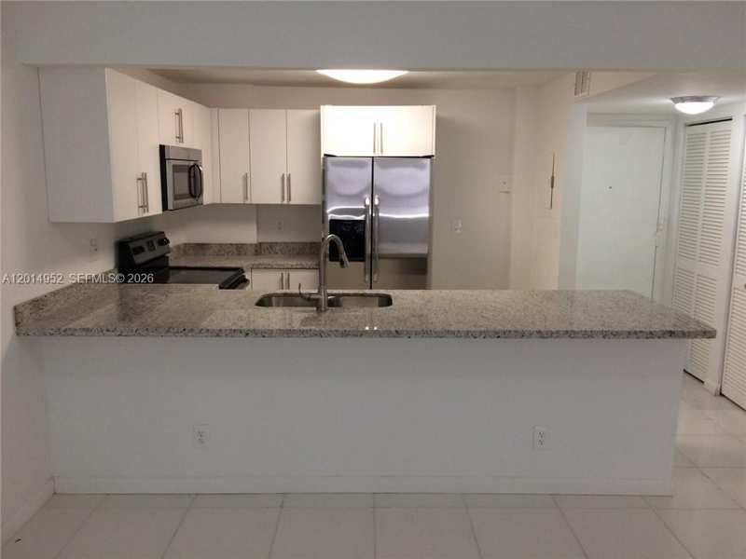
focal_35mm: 29
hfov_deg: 61.7
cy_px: 280
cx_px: 373
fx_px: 625
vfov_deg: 48.2
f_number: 2.2
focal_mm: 4.15
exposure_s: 1/30
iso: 64
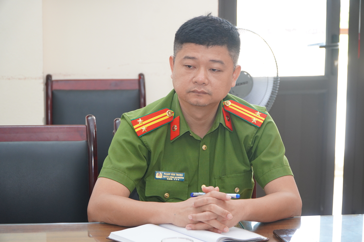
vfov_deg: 16.0
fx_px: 864
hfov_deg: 23.8
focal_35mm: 86
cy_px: 121
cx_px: 182
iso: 1000
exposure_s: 1/160
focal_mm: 57
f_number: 4
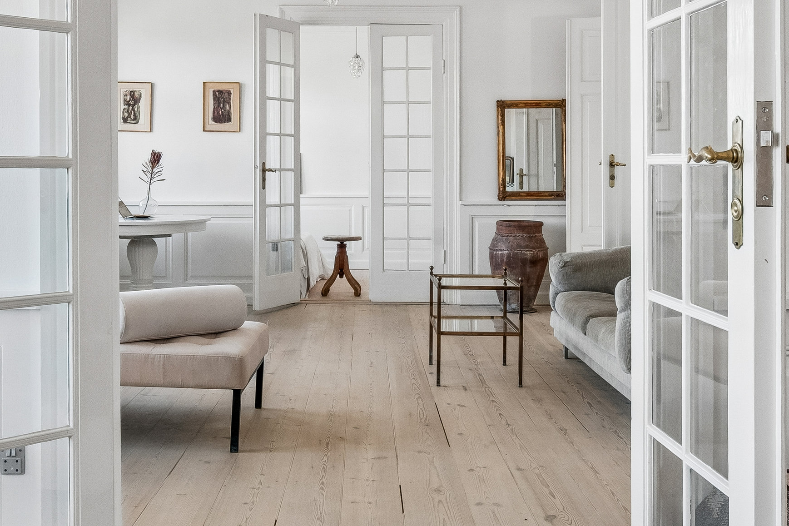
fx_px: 852
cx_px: 390
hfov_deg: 49.7
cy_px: 196
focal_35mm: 39
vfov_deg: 34.1
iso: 200
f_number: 10
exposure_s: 1/10
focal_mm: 15
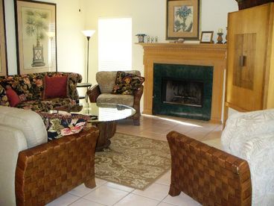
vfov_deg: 38.7
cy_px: 103
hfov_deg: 50.1
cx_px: 137
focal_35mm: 37
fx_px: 293
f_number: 2.8
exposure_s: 1/60
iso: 300
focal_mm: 6.1
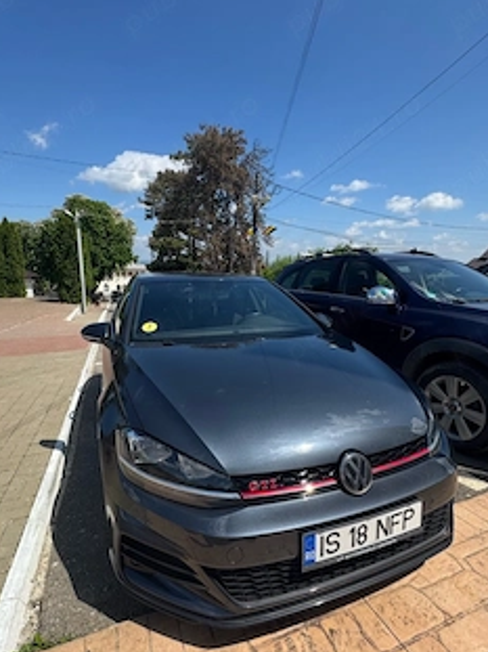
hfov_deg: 71.5
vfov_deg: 87.8
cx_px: 232
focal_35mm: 18
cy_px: 335
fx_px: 339
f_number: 2.2
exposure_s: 1/1323
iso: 40
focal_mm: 2.22
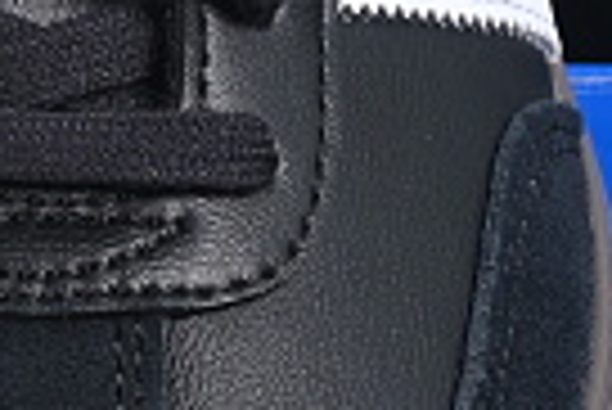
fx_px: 10126
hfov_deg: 3.4
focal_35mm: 595
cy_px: 68
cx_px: -504
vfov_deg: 2.3
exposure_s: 1/60
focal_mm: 50
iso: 160
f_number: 6.3
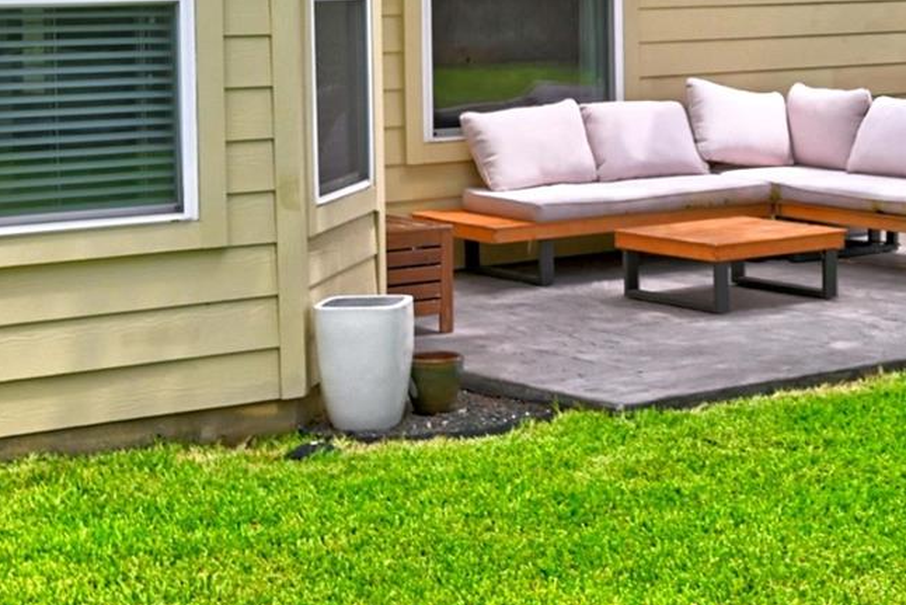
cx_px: 872
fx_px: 2391
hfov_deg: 20.8
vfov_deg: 14.2
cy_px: -14
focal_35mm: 95
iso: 400
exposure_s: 1/400
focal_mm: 30
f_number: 8
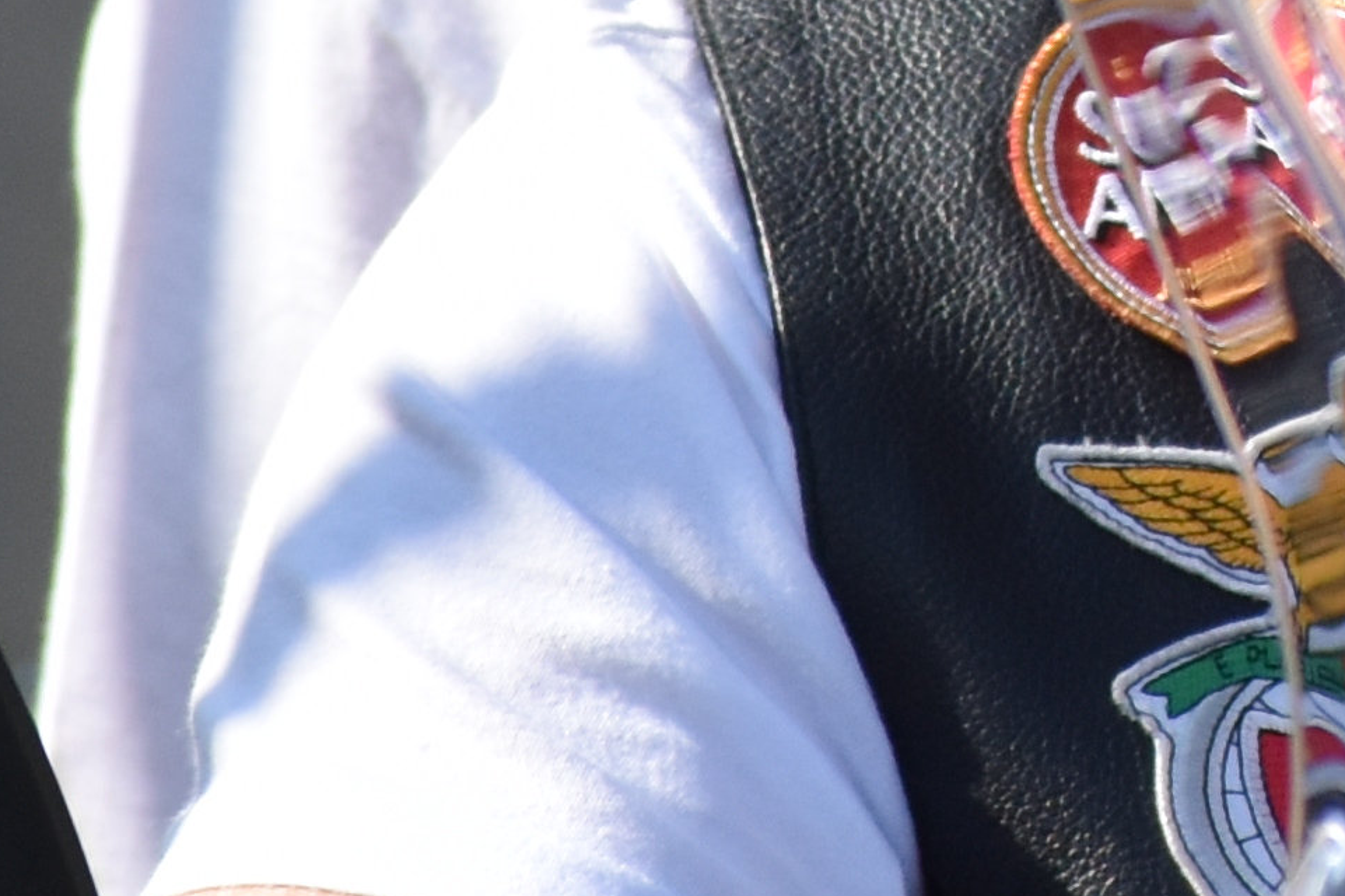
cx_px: 1997
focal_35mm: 1874
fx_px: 69987
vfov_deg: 0.7
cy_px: -1067
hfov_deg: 1.1
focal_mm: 200
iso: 400
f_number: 5.6
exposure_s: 1/1600
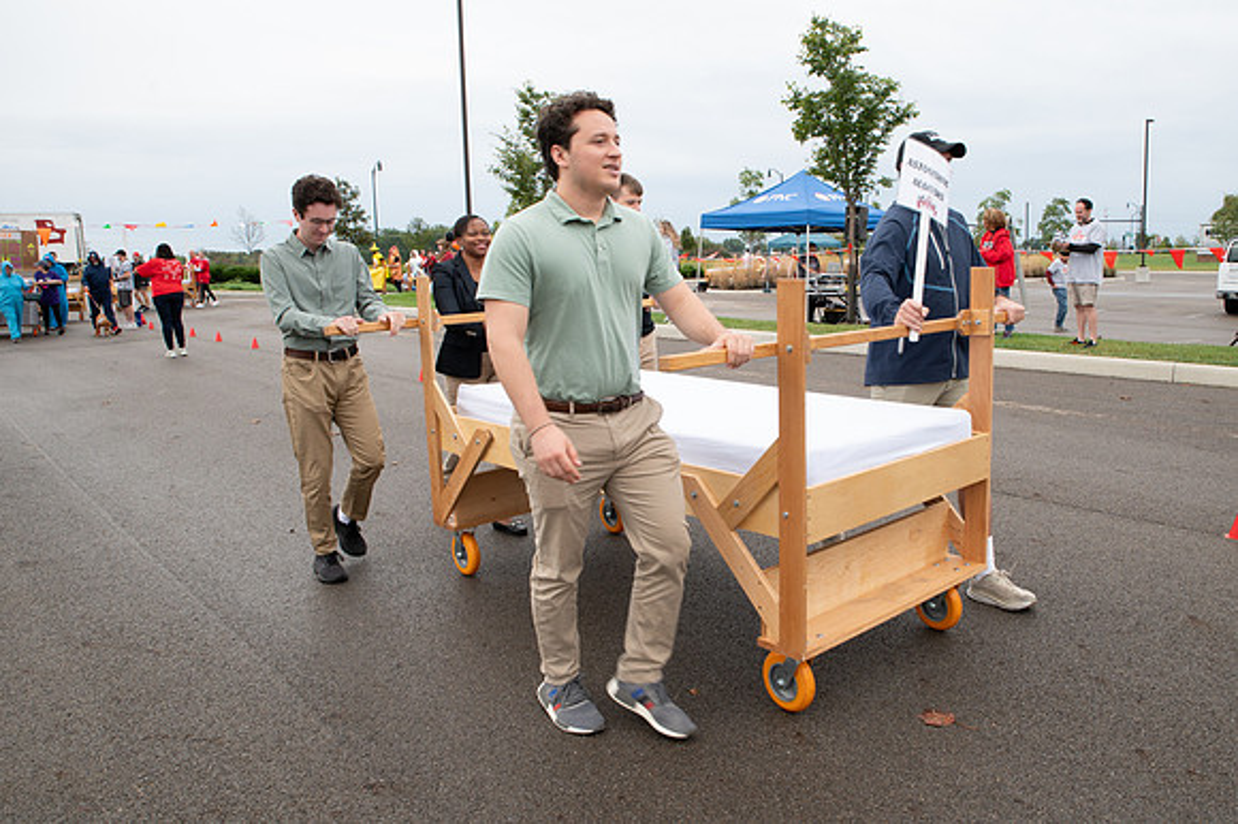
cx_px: 711
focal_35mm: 28
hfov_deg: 66.0
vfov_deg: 47.0
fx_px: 947
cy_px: 409
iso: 640
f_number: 10
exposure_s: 1/200
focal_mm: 24
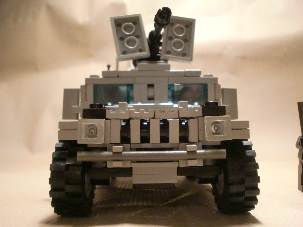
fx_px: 298
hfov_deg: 54.0
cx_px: 152
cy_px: 114
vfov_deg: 41.8
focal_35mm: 34
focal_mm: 5.58
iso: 800
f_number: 2.8
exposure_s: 1/50
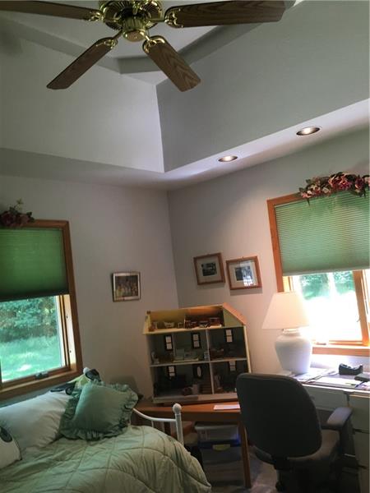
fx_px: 413
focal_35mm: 29
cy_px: 246
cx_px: 185
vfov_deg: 61.7
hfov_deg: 48.2
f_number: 2.2
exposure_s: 1/30
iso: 32
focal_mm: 4.15
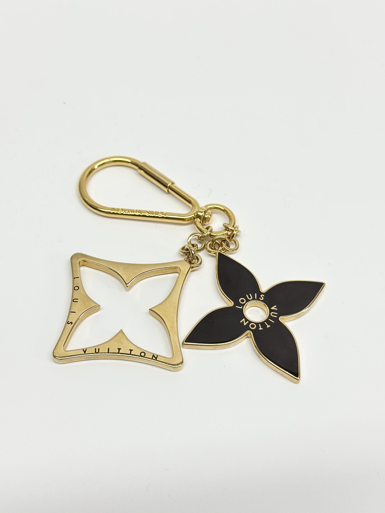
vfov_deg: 39.7
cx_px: 192
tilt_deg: -53.9
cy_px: 256
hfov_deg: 30.3
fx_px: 712
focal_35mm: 48
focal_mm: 6.86
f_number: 1.78
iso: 100
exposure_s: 1/121
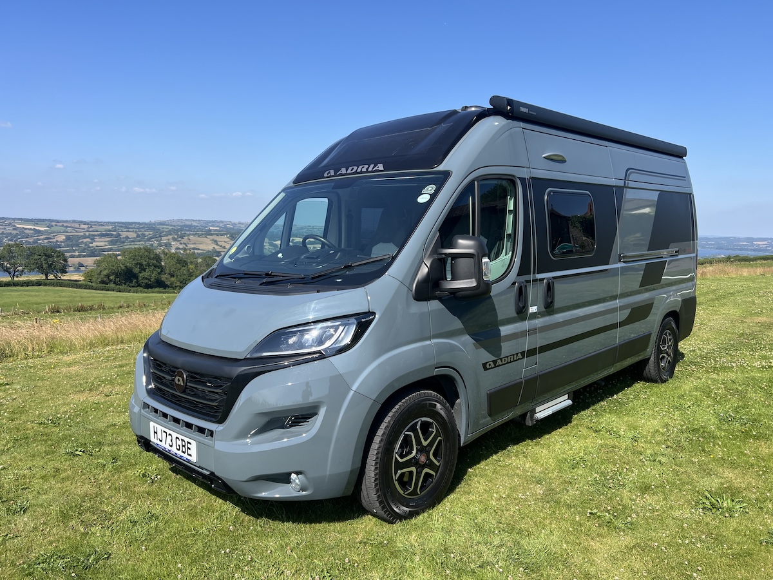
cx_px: 386
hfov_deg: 67.3
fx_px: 581
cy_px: 290
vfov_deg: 53.1
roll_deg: -1.9
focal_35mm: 26
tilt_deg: -5.2
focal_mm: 5.7
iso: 50
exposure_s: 1/3077
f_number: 1.5
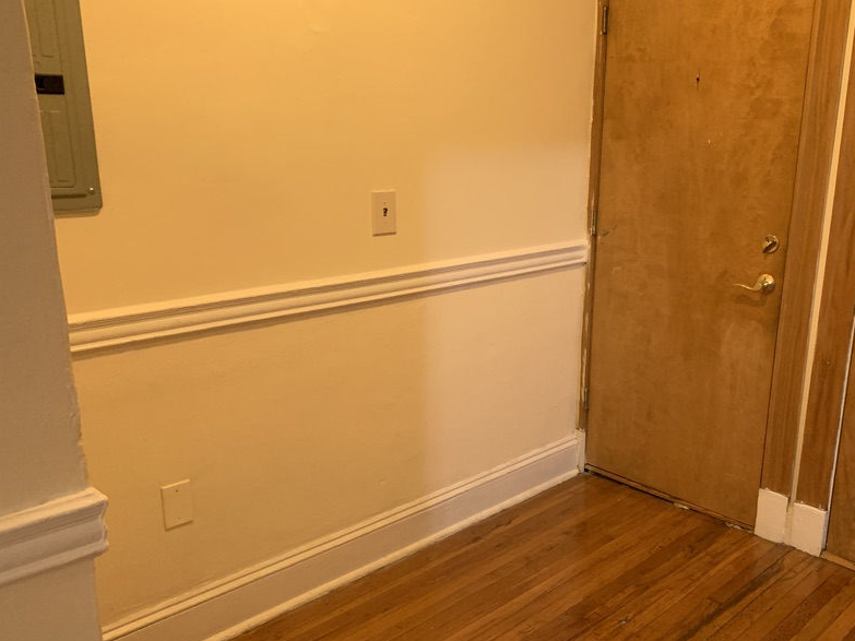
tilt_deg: -16.0
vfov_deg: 41.7
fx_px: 840
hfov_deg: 53.1
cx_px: 557
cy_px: 359
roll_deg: -1.7
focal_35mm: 34
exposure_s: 1/60
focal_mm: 4.25
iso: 400
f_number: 1.8
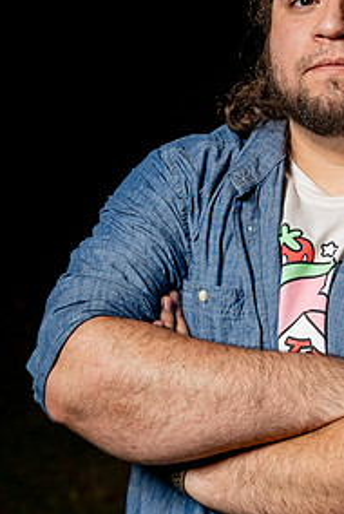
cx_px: 283
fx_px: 2002
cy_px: 199
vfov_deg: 14.6
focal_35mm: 140
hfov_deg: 9.8
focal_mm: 59
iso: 500
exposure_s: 1/250
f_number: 5
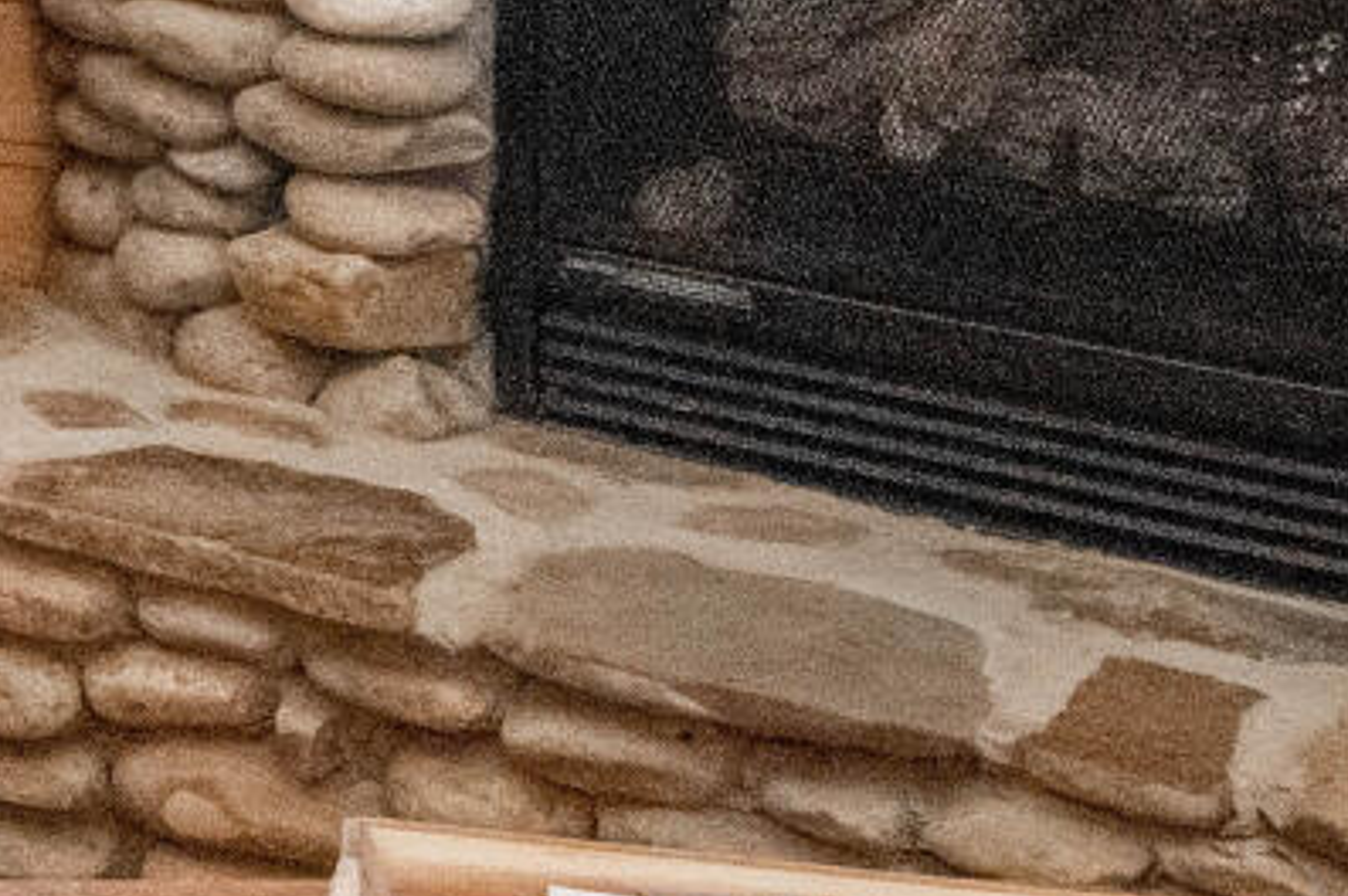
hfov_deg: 14.2
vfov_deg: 10.4
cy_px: -927
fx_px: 4527
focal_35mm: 121
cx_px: -1348
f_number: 9
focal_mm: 16
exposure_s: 1/60
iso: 500
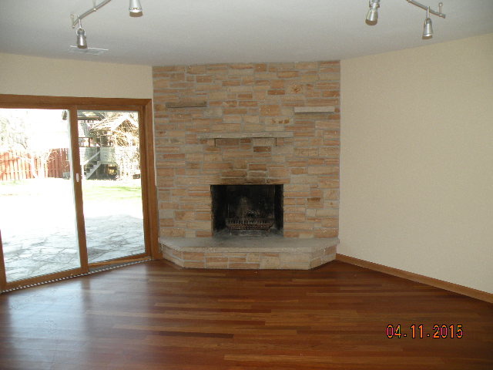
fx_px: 385
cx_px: 246
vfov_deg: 51.4
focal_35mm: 27
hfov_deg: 65.3
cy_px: 185
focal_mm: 4.7
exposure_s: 1/65.5
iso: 85
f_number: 2.8
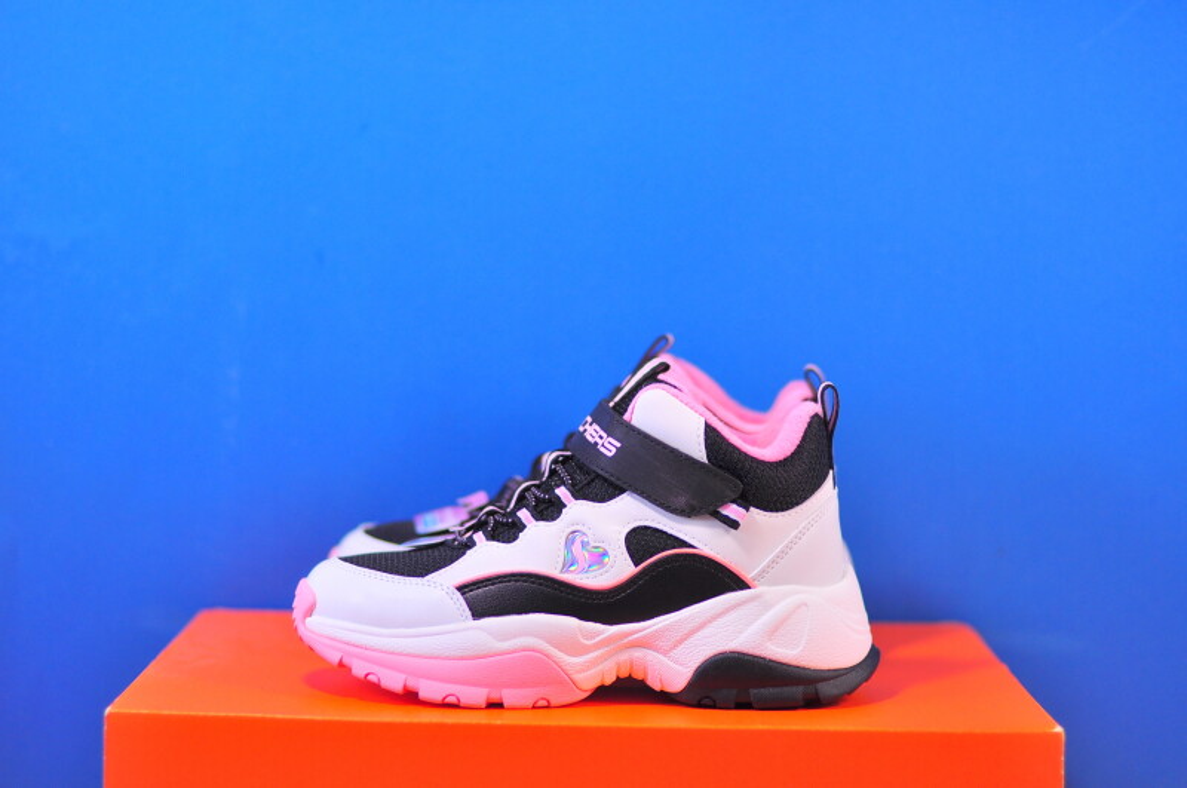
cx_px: 594
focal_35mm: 75
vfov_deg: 18.1
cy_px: 394
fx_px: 2469
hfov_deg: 27.0
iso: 250
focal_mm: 50
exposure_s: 1/320
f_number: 2
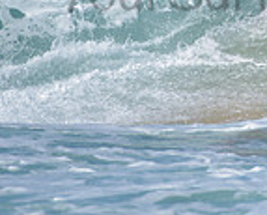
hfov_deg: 1.0
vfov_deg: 0.8
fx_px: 15029
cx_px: 252
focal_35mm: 1898
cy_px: -33
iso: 160
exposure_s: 1/2000
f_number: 5.6
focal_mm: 500
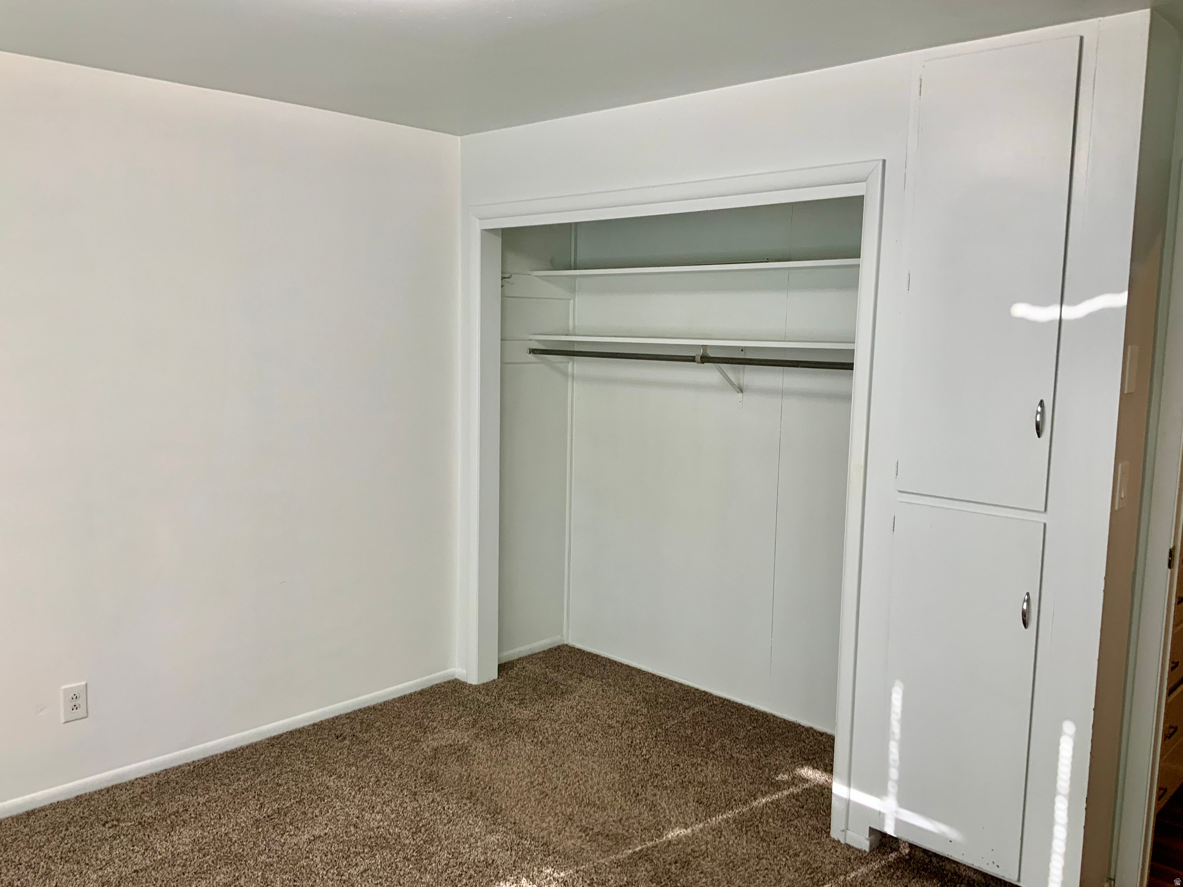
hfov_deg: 61.7
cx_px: 592
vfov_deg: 48.2
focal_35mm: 29
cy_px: 444
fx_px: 991
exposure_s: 1/120
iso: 50
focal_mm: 3
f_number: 1.8
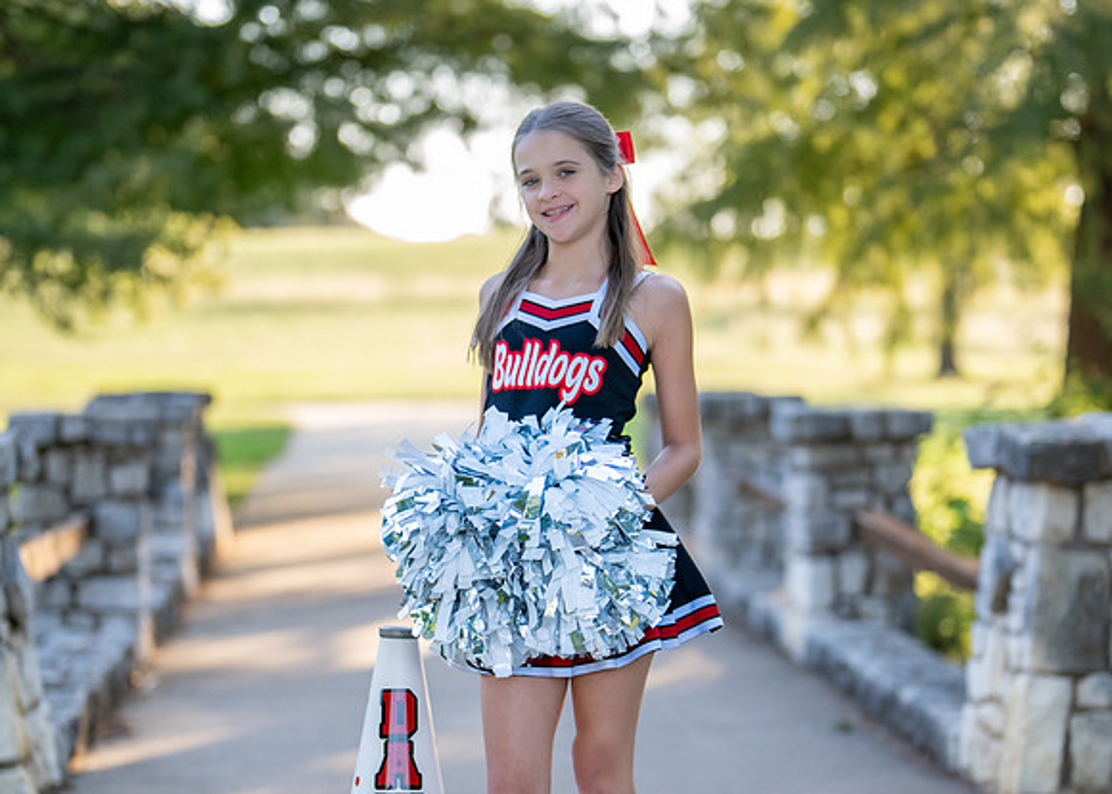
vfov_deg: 15.0
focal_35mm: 95
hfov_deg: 21.0
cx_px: 555
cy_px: 555
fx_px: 3001
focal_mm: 50
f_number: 1.2
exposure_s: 1/1250
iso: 250
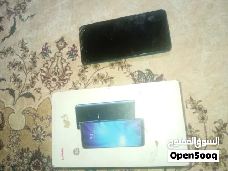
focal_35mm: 27
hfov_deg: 65.3
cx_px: 114
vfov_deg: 51.4
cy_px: 86
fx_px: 178
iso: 682
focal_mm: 3.98
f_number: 1.8
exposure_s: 1/20
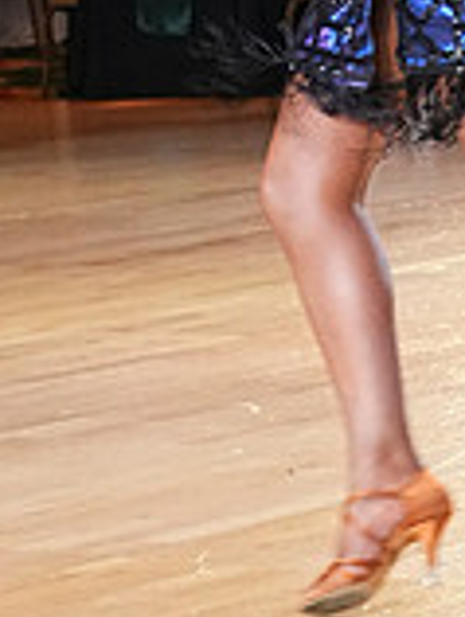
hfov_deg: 6.7
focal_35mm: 222
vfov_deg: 8.7
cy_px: -226
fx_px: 3966
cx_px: 498
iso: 5000
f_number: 5.6
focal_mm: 42
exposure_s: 1/200
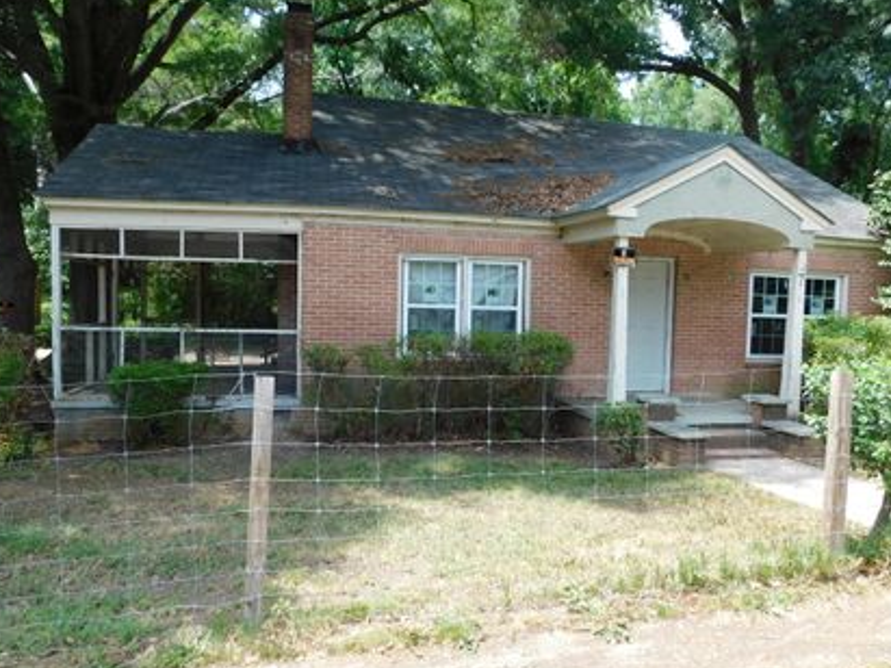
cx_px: 473
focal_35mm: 28
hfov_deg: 63.4
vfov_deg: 49.7
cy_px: 357
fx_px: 720
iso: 125
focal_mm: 4
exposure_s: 1/400
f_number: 3
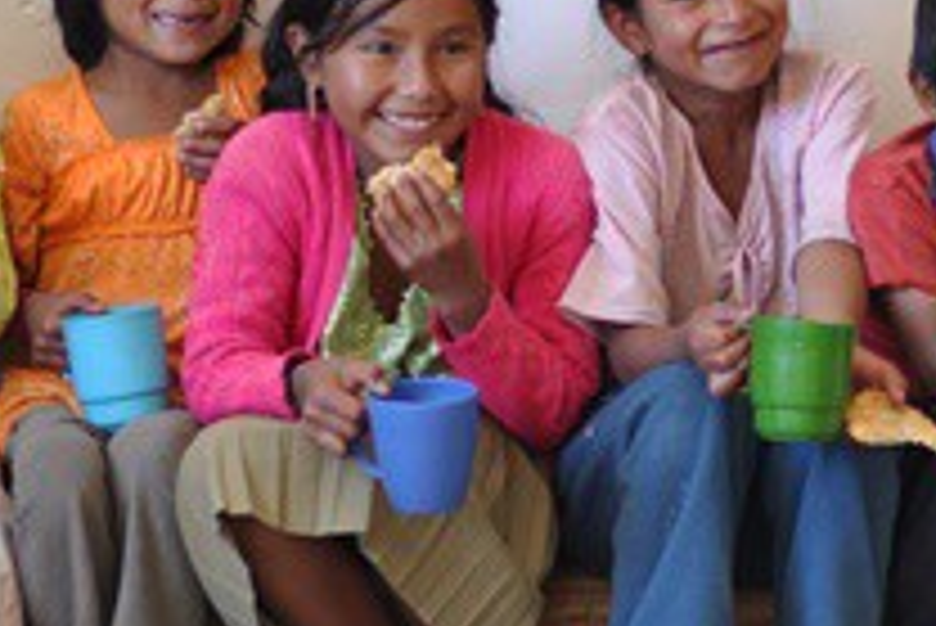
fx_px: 5620
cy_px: 169
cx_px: 670
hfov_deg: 9.5
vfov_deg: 6.4
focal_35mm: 216
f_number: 2
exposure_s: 1/80
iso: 200
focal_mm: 50
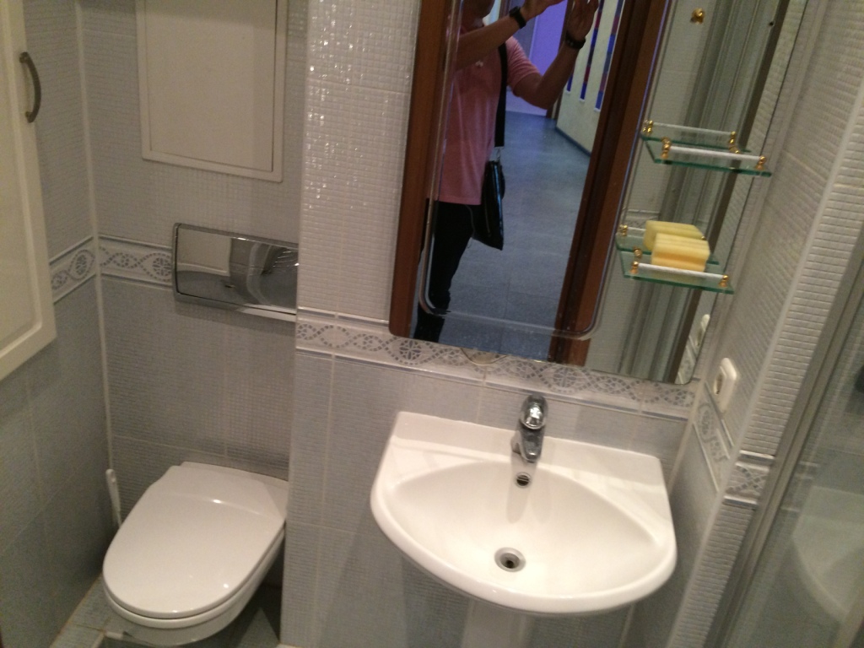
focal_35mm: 29
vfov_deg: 48.2
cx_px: 432
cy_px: 324
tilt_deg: -25.5
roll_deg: -7.7
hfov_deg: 61.7
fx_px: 724
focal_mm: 4.15
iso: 200
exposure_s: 1/33
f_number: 2.2
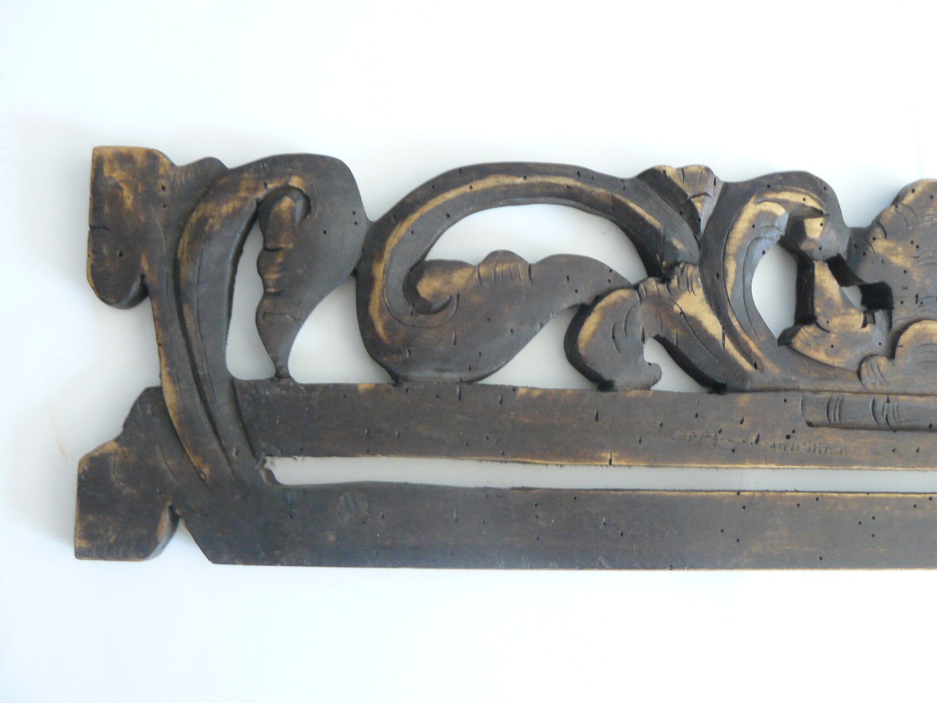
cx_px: 468
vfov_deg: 39.7
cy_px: 352
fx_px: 974
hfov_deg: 51.4
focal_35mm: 36
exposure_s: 1/15
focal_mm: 6
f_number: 2.8
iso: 200
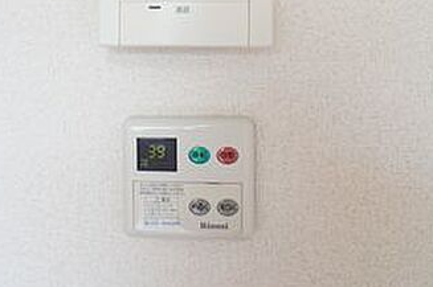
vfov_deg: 27.6
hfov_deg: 41.8
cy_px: 36
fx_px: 564
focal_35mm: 47
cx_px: 173
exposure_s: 1/60
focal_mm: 16
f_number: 4
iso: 800
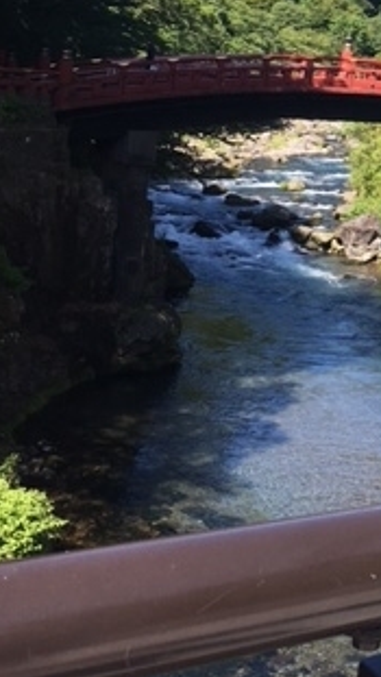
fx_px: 1167
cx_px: 501
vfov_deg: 31.6
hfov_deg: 17.4
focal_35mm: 65
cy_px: 152
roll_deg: -5.2
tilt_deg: -5.3
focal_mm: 4.15
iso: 25
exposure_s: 1/739
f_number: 2.2
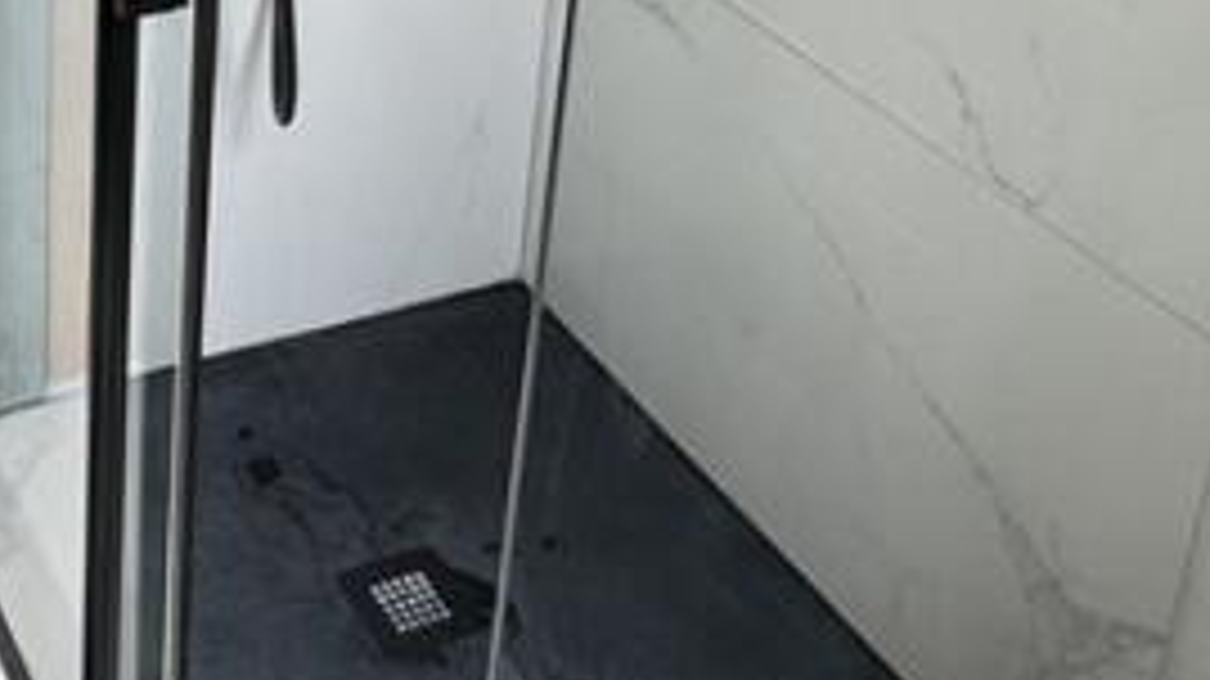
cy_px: -333
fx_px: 1860
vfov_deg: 18.4
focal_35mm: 58
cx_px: 166
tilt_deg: -16.7
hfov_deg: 34.4
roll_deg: -2.3
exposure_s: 1/99
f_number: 2.2
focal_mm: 2.22
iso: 64
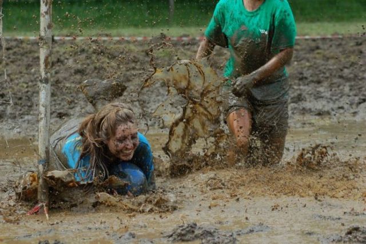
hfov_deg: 13.0
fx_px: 1600
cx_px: 183
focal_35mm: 158
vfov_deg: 8.7
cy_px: 122
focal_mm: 105
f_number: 5.6
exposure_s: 1/500
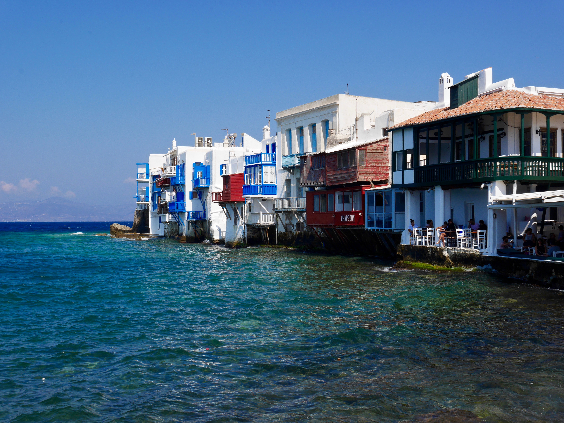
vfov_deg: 31.5
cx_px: 282
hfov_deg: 41.2
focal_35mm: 46
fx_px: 750
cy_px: 212
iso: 200
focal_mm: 23
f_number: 11
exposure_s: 1/400
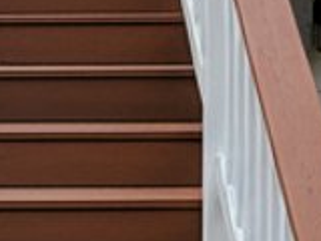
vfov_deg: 8.6
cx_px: -22
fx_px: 1595
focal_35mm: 172
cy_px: 54
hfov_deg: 11.3
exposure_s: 1/1635
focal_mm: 6.4
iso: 1203
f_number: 1.8
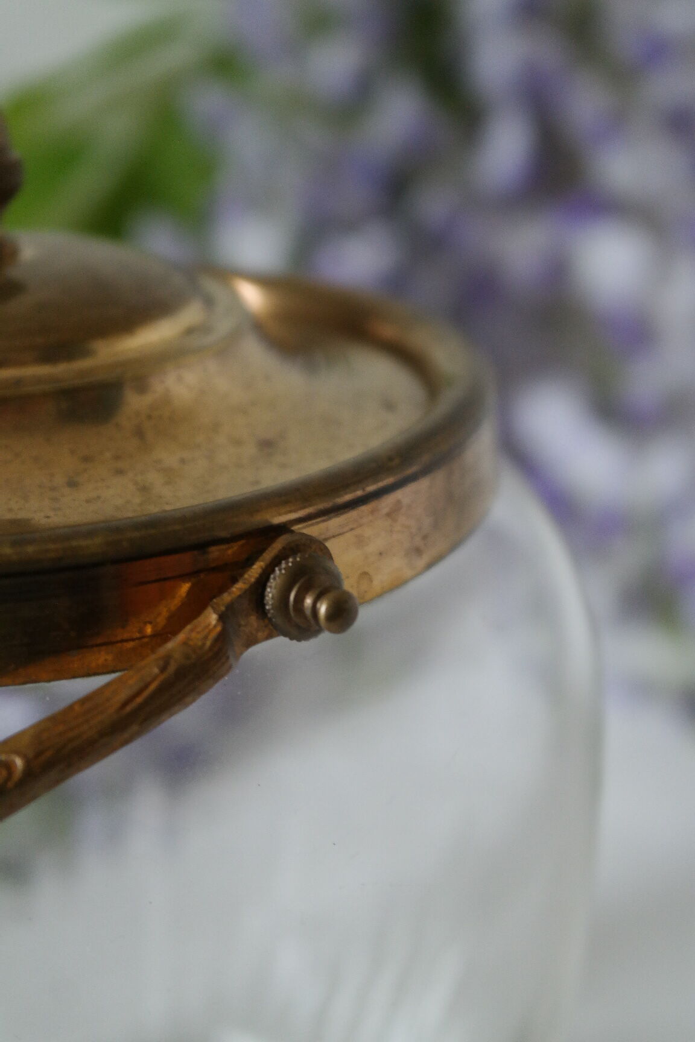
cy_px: 521
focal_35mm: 77
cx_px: 348
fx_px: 2230
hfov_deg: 17.7
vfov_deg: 26.3
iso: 1600
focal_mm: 50
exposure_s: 1/50
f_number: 5.6
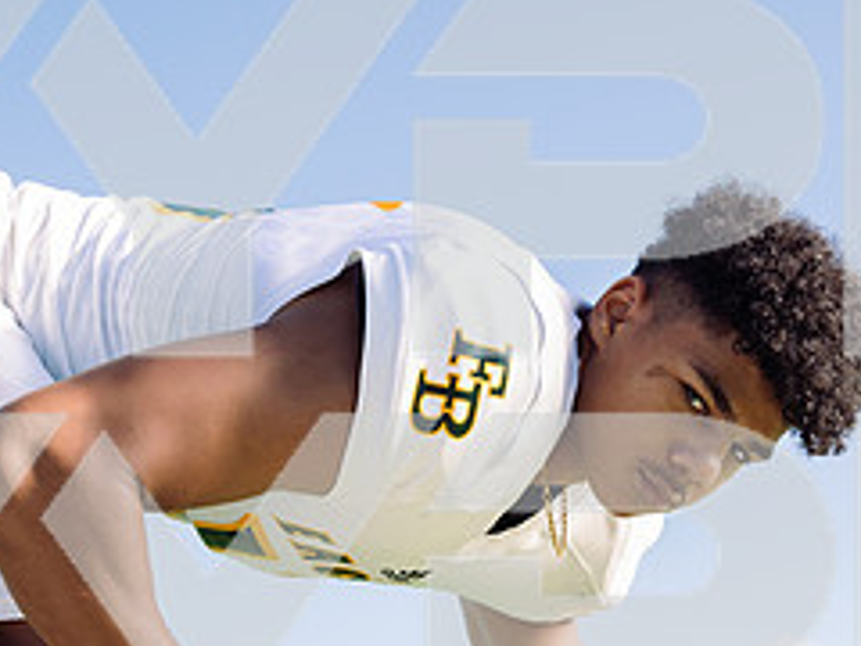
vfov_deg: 15.7
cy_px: 605
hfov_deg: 21.1
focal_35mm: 93
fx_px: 2313
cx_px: 355
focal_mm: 40
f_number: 5
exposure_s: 1/250
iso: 50
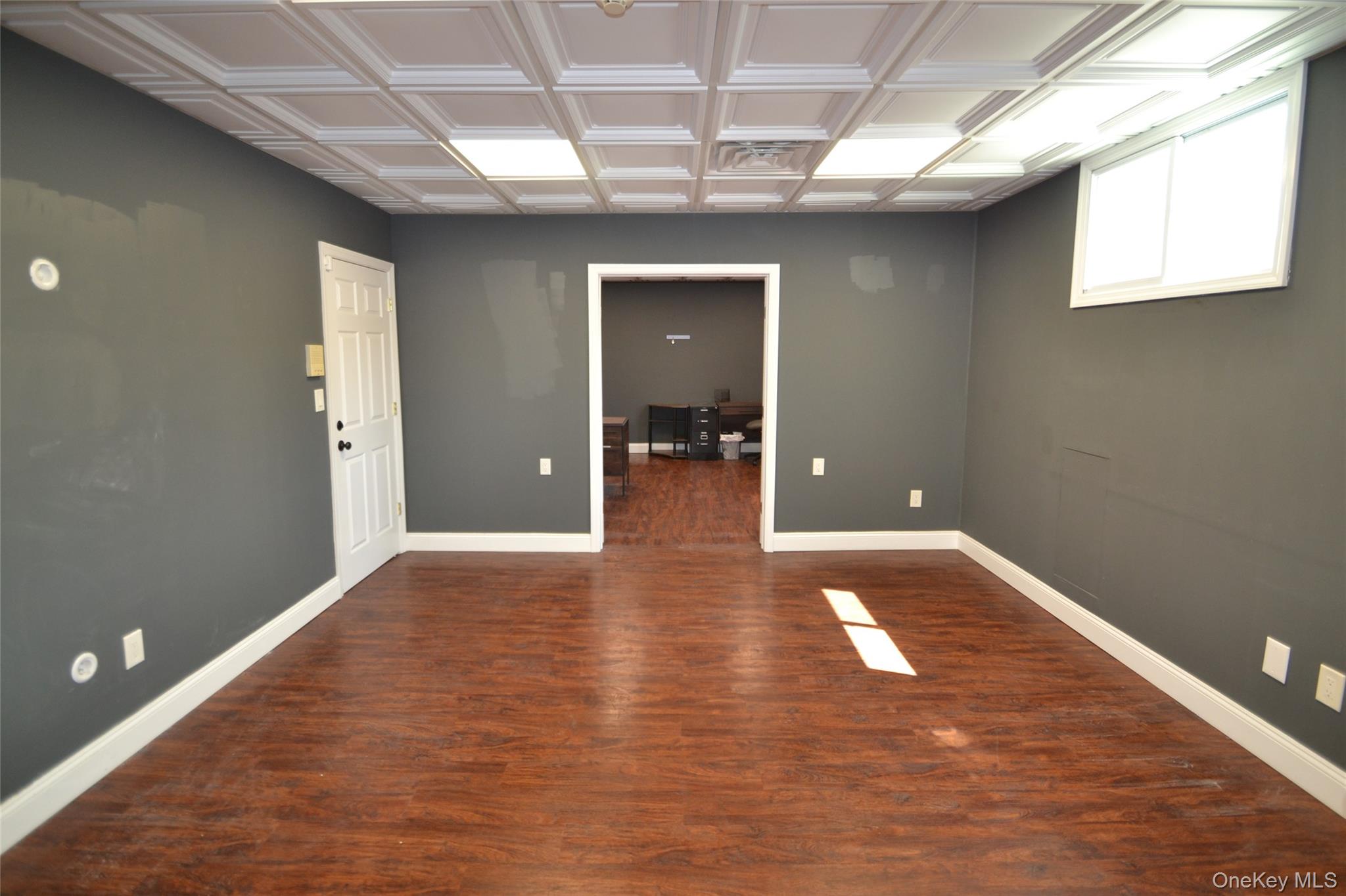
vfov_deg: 77.3
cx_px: 673
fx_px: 561
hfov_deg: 100.4
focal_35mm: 15
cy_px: 448
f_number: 4
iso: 400
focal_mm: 10
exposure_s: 1/60
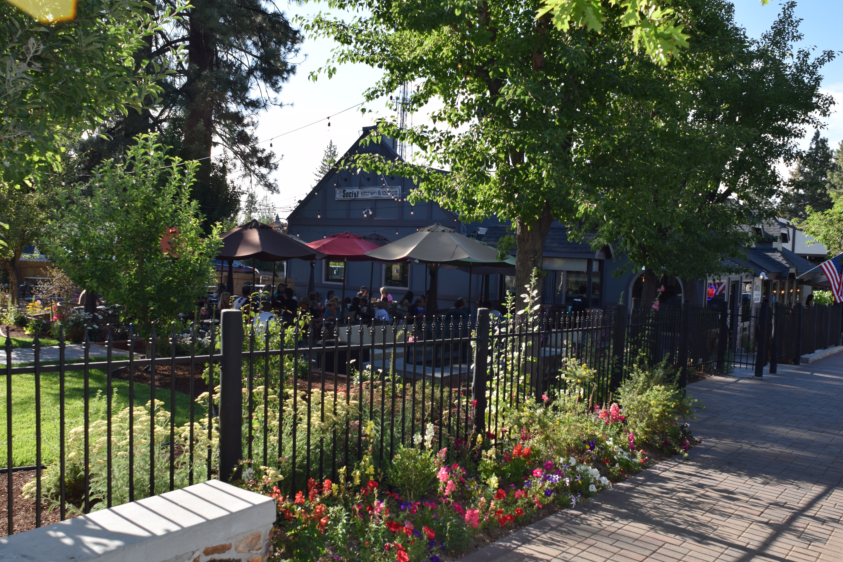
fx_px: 726
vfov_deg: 42.3
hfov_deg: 60.3
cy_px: 284
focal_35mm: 31
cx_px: 416
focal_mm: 20
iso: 100
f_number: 6.3
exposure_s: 1/160
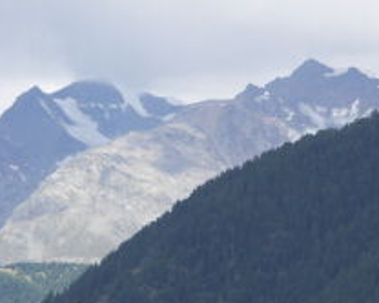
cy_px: 181
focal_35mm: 376
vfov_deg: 4.1
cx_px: 115
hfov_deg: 5.1
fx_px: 4214
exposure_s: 1/250
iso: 50
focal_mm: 50.8
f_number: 4.5
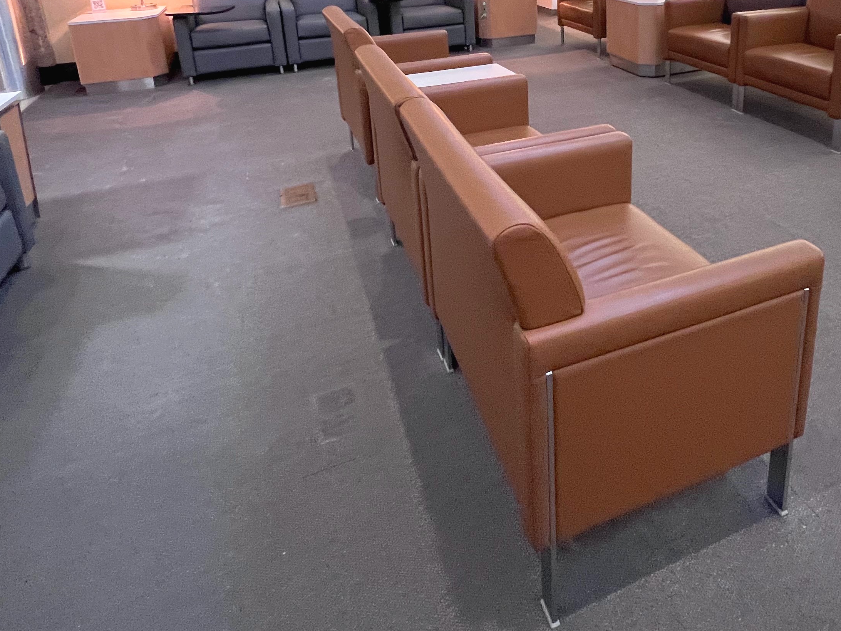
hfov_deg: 70.2
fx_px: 583
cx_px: 538
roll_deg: +0.0
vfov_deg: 51.4
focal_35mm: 24
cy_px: 84
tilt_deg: -14.2
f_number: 1.8
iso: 320
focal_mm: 1.57
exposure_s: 1/60
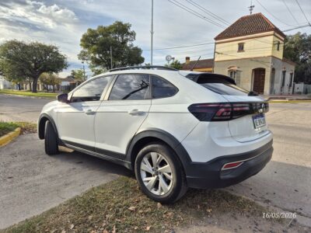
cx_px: 156
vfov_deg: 58.9
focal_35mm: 23
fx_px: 207
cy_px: 116
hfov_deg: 73.9
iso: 25
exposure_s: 1/1018
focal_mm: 5.4
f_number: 1.8
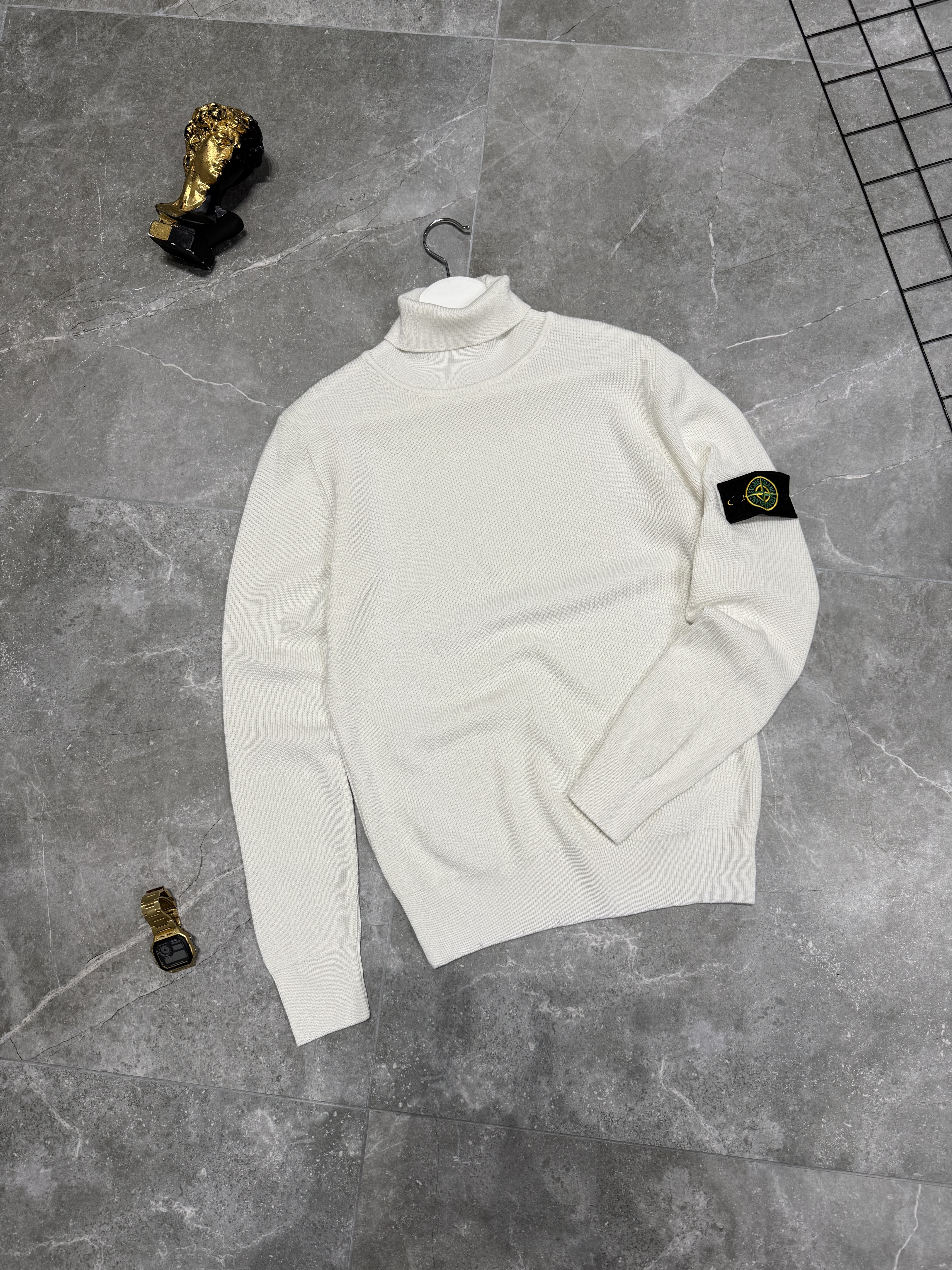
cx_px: 476
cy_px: 635
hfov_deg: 56.8
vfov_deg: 71.6
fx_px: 880
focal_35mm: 24
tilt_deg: -82.4
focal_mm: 6.76
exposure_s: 1/100
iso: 80
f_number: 1.78
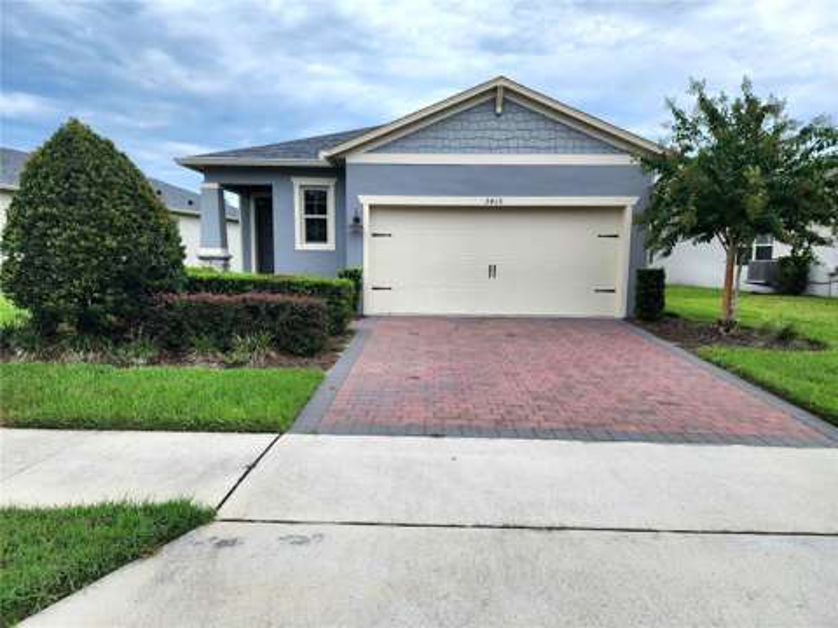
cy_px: 314
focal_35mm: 23
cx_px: 419
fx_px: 557
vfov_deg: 58.9
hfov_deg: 73.9
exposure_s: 1/1429
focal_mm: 6.4
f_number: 1.8
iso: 12
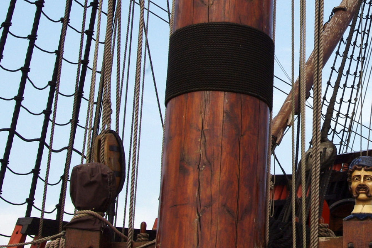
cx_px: 342
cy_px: 63
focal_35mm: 119
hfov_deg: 16.9
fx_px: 1230
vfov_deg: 11.5
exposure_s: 1/250
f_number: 14
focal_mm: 35
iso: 400
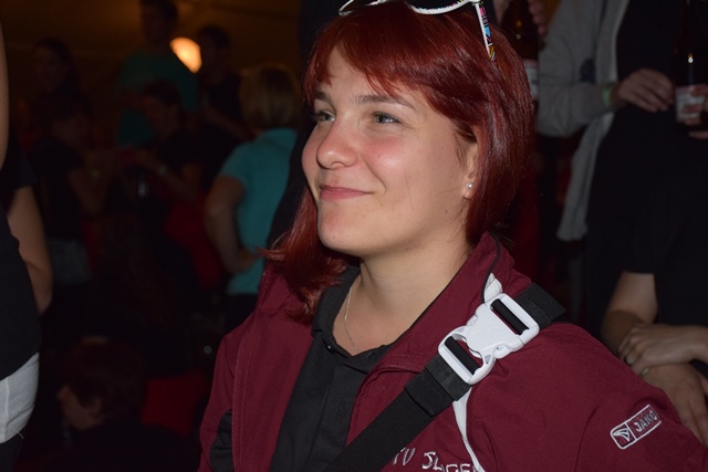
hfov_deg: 38.9
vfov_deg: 26.5
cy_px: 236
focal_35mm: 51
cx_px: 354
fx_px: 1003
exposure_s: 1/60
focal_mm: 34
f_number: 4.2
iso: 1800
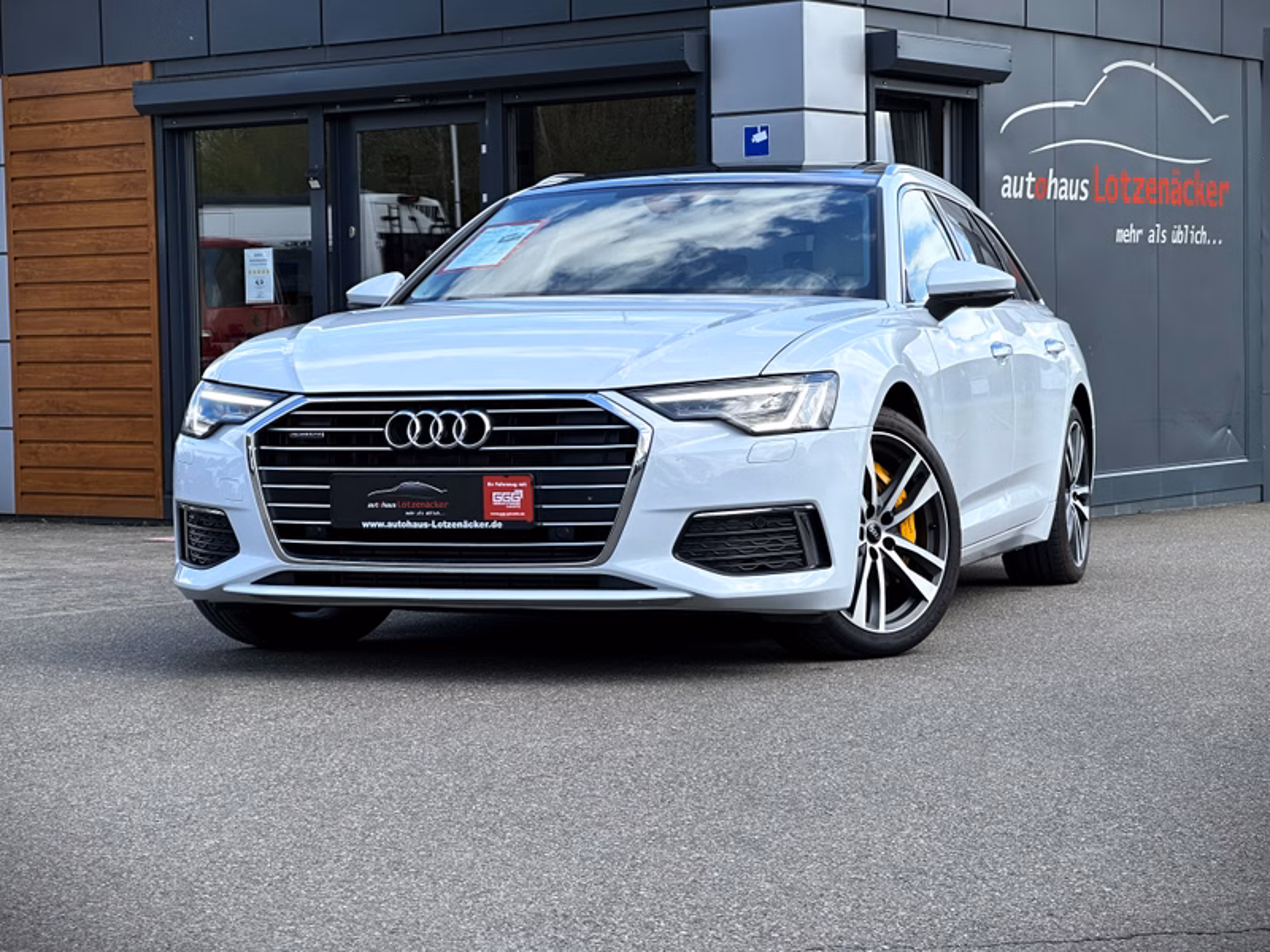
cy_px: 476
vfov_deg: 19.1
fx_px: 2825
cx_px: 635
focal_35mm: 77
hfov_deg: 25.3
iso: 32
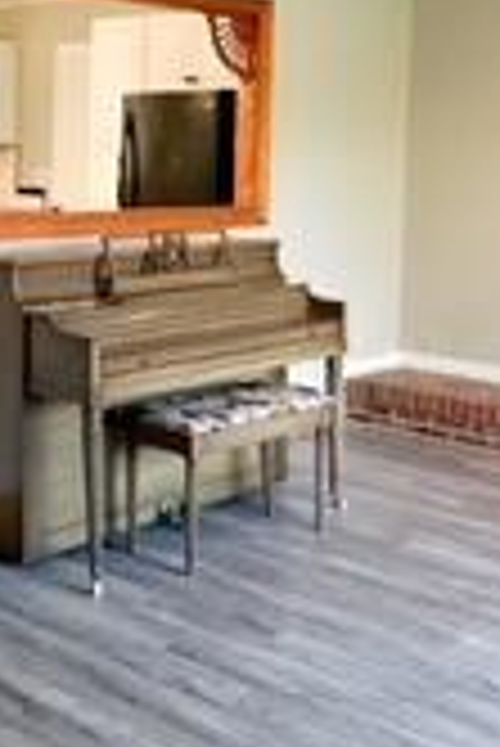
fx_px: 1164
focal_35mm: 56
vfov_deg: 35.2
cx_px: 131
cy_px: 230
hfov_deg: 24.0
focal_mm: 2.22
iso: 200
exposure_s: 1/60
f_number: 2.2
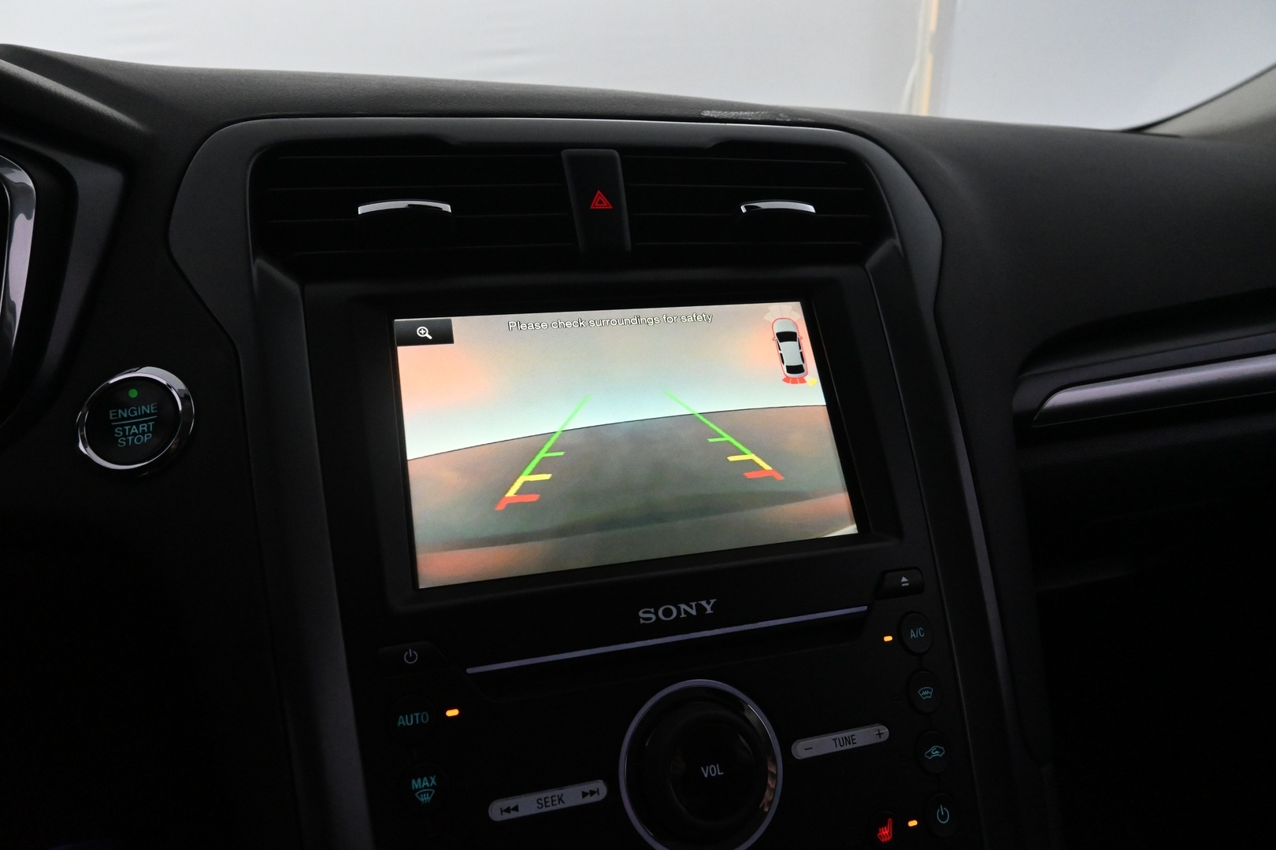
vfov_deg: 53.1
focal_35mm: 24
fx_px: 851
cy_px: 425
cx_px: 638
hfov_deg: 73.7
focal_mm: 16
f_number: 7.1
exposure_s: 1/160
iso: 4000
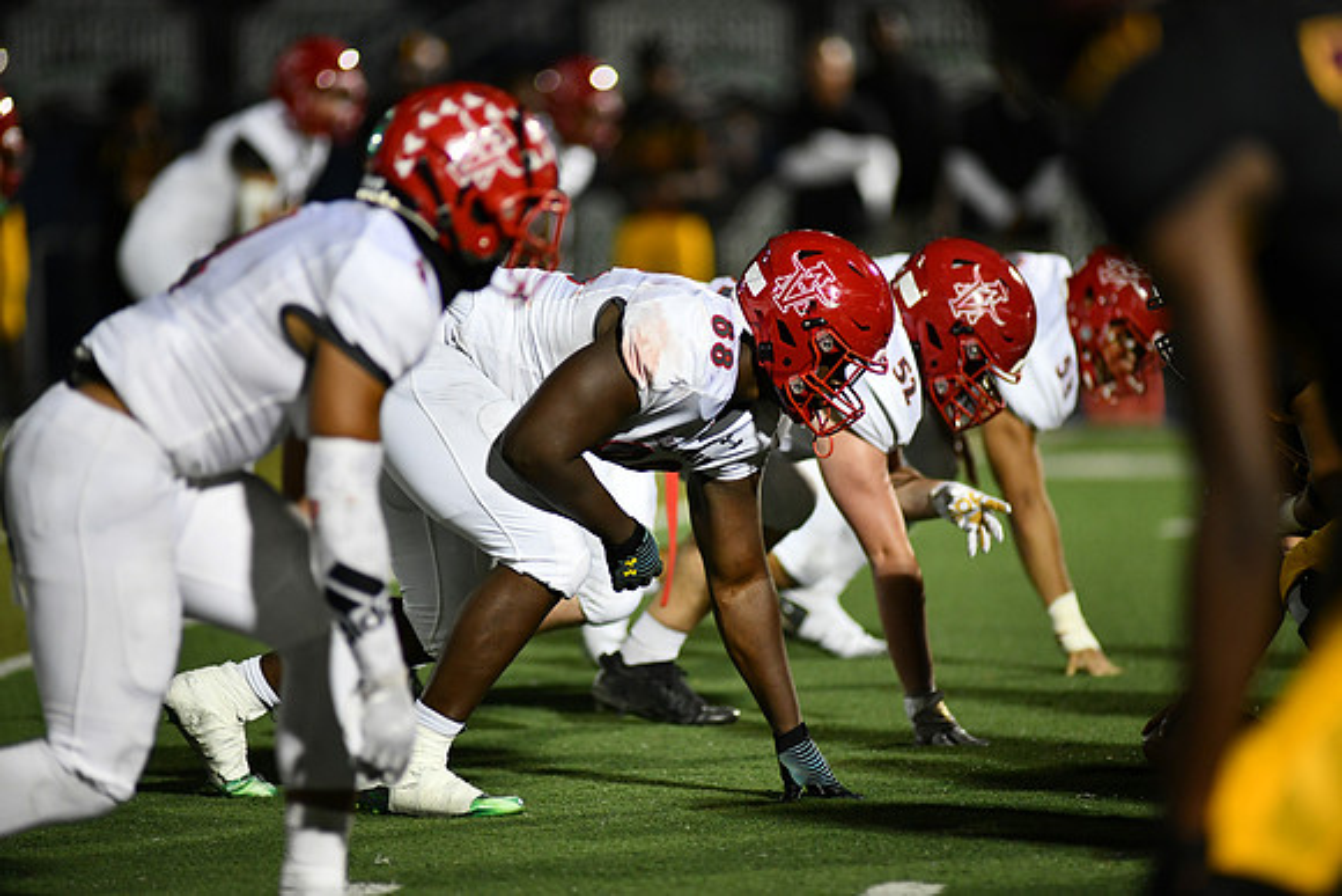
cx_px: 671
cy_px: 448
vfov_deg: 4.6
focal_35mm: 300
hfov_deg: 6.9
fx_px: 11185
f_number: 2.8
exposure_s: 1/1000
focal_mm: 300
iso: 2200
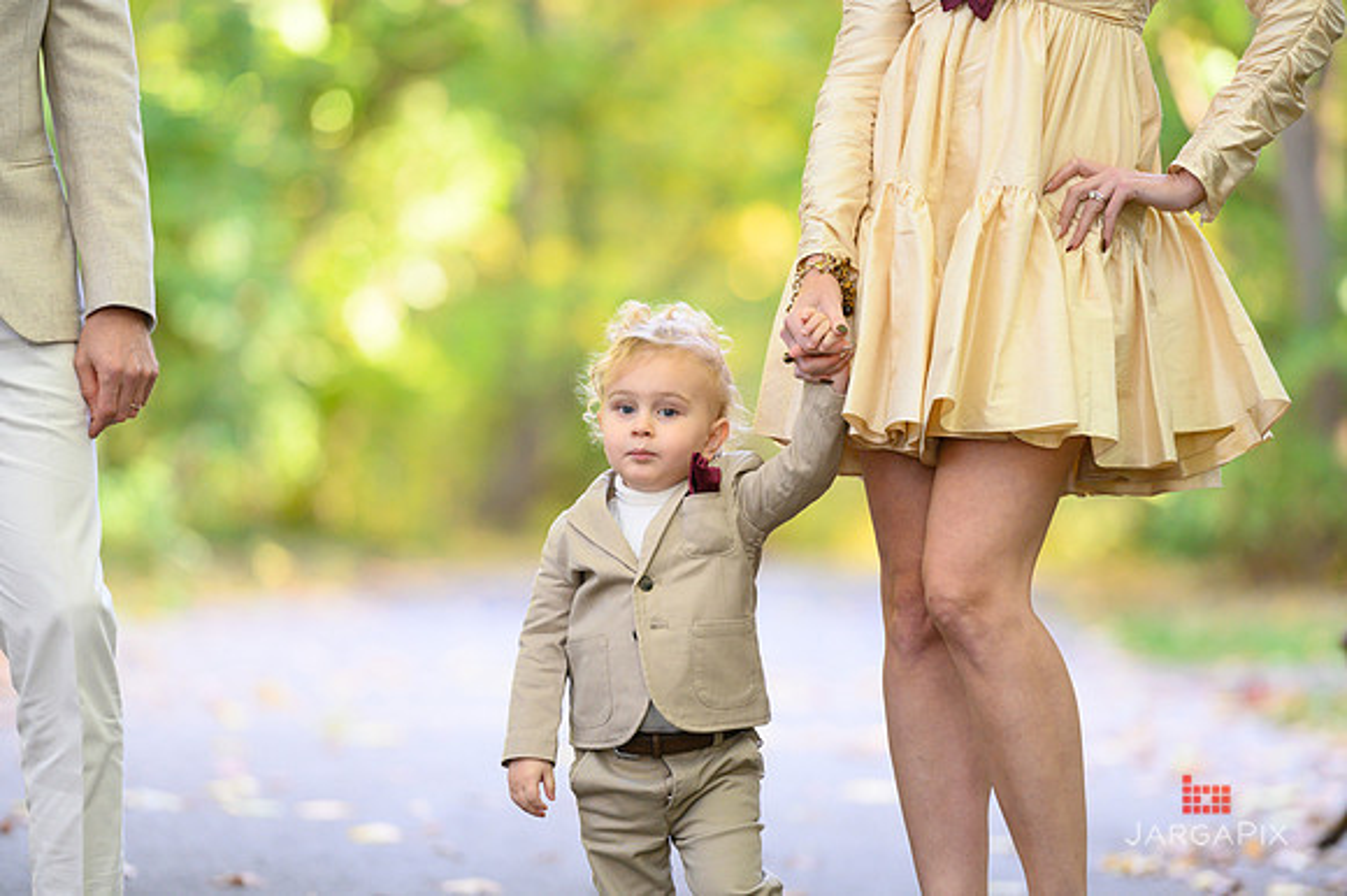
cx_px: 674
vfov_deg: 6.9
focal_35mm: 200
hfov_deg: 10.3
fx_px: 7479
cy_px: 448
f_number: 3.2
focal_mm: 200
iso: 1600
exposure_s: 1/200
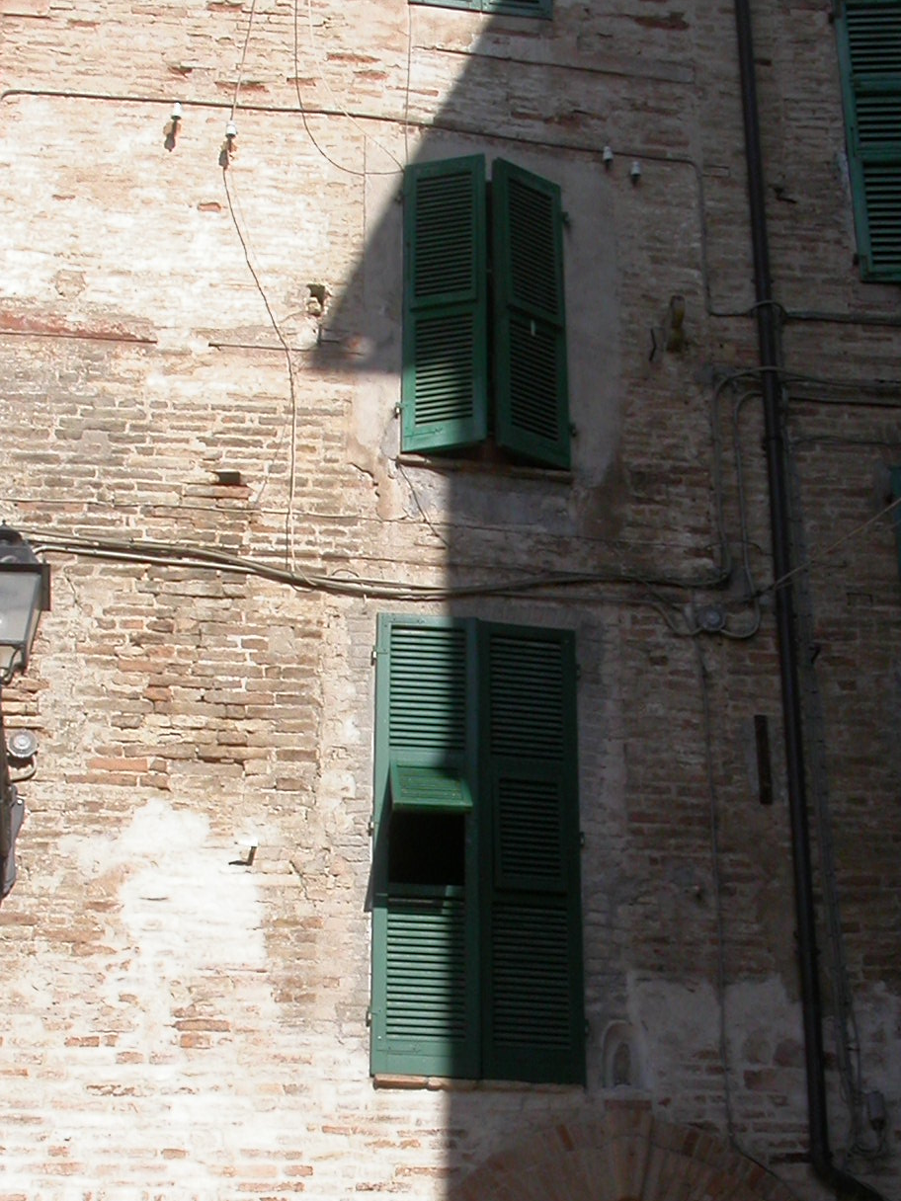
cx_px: 454
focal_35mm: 71
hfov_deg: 20.7
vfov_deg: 27.1
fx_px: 2464
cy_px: 852
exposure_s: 1/349
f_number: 7.5
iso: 100
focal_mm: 7.85
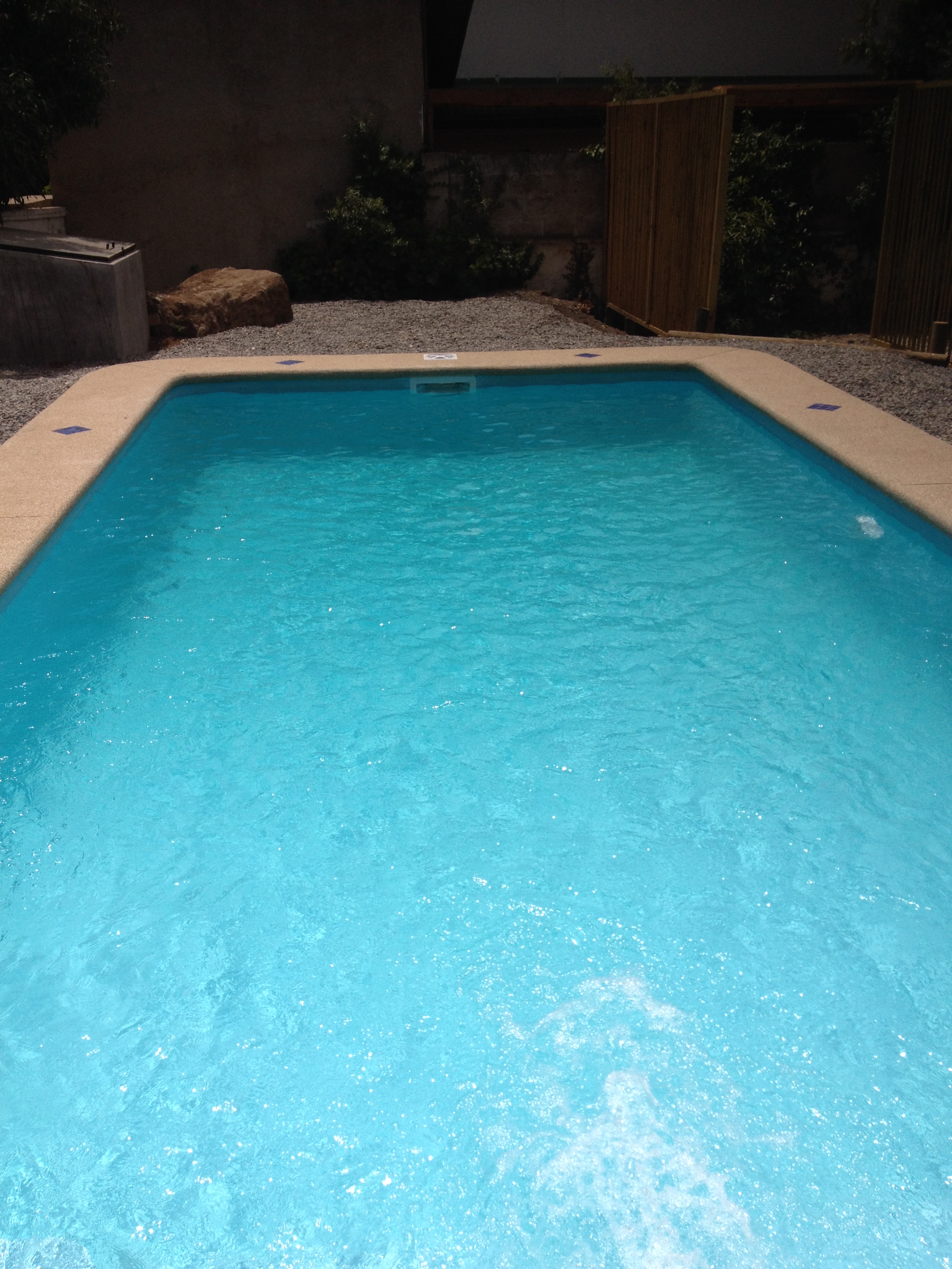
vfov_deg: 52.6
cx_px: 476
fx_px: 1283
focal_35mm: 35
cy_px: 634
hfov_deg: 40.7
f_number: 2.4
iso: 64
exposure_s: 1/3460
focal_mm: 4.28
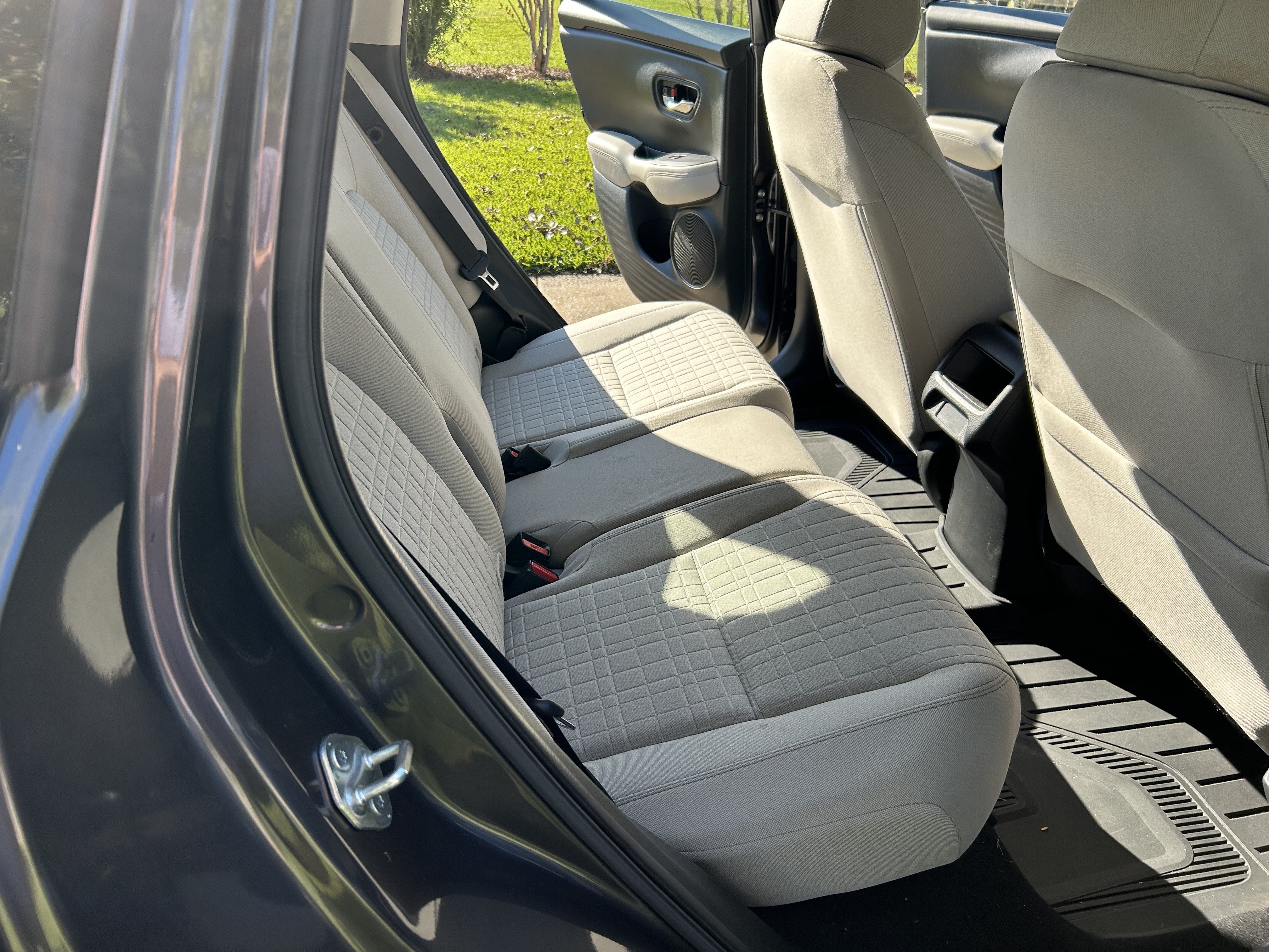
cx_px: 634
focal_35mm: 26
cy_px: 476
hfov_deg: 67.3
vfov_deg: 53.1
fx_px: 953
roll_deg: -5.0
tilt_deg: -27.0
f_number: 1.5
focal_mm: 5.7
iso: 50
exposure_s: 1/909
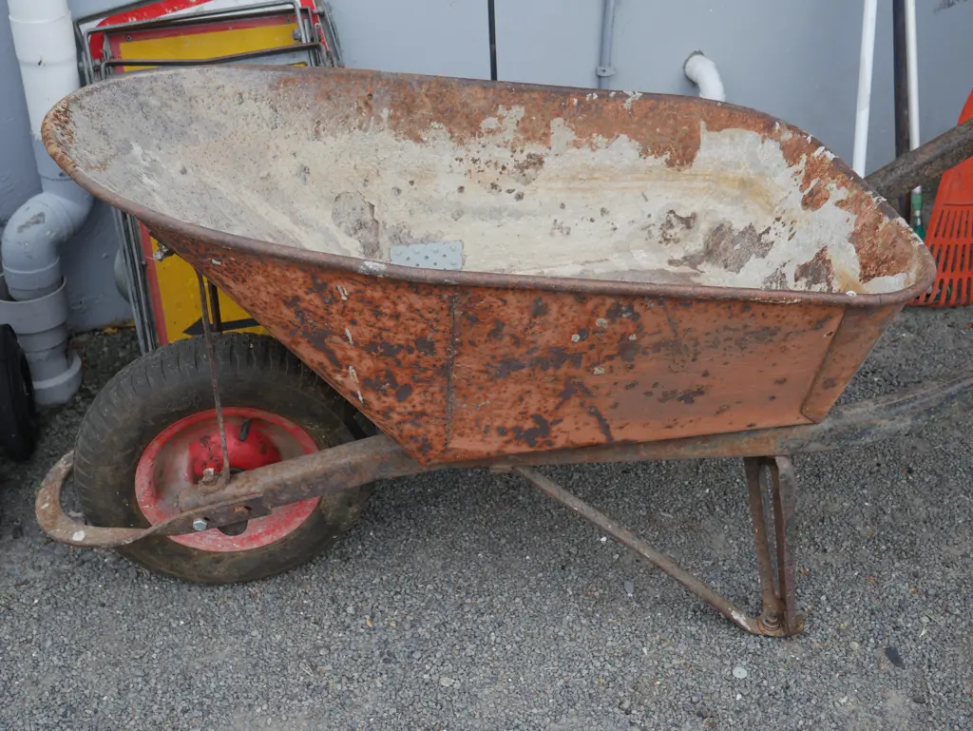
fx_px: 1181
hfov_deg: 44.8
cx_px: 486
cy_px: 366
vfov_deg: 34.4
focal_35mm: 42
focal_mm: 21
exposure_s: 1/125
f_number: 4.6
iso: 200
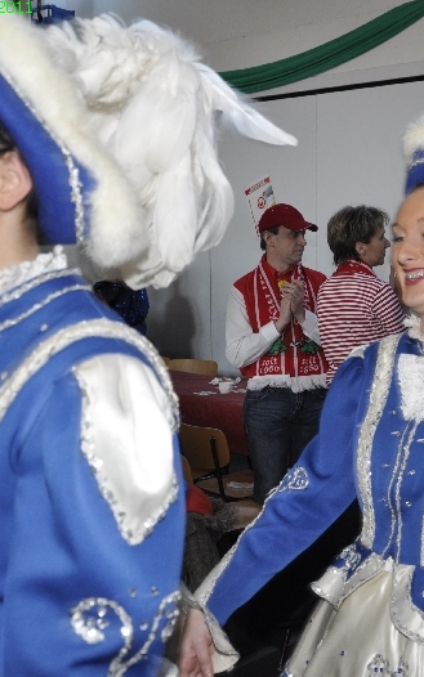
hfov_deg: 24.6
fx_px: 901
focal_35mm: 49
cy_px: 338
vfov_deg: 41.2
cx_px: 469
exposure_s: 1/60
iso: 400
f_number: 5
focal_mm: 21
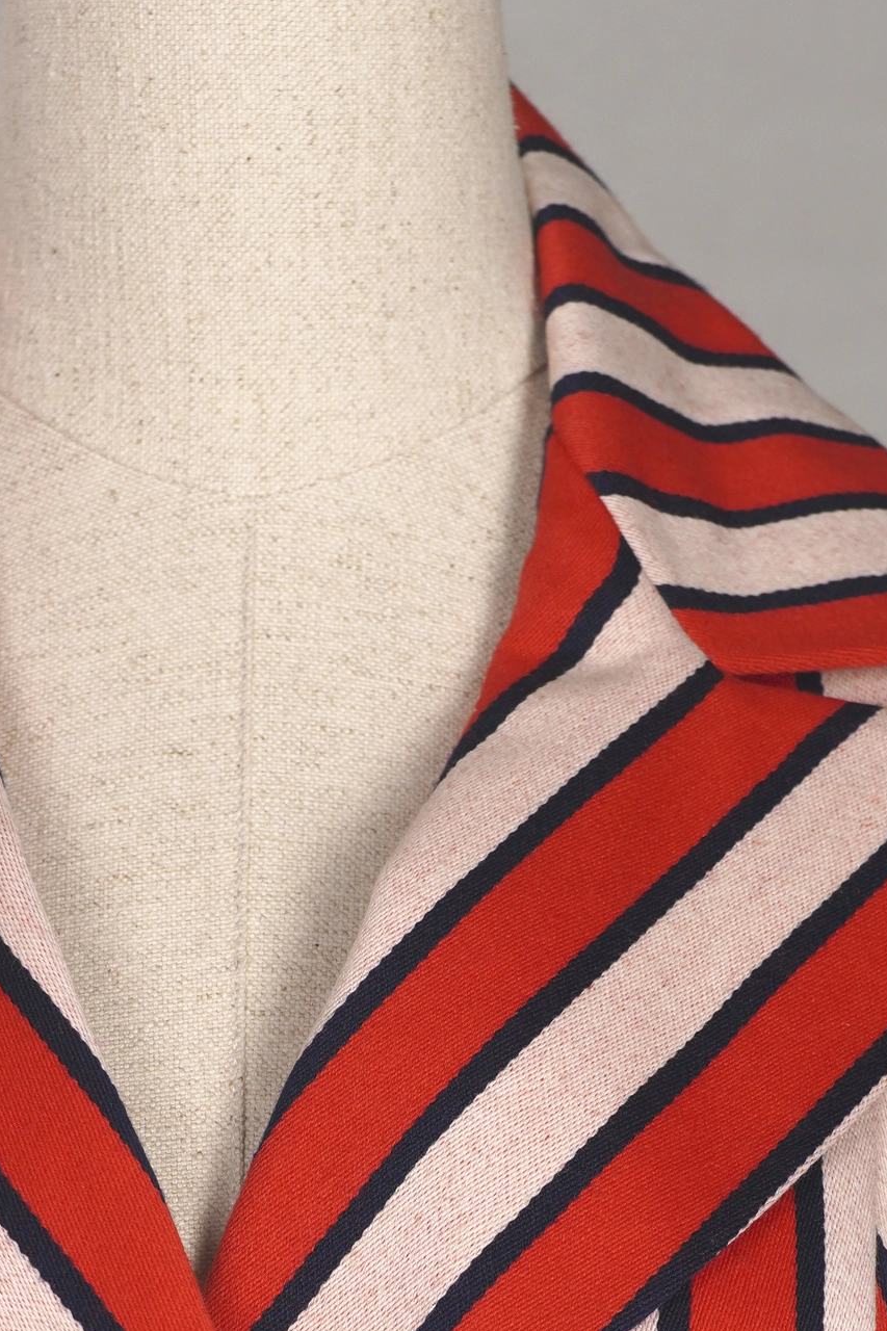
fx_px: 3992
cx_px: 462
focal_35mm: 108
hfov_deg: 12.7
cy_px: 1428
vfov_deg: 18.3
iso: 200
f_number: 5
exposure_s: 1/50
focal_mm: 32
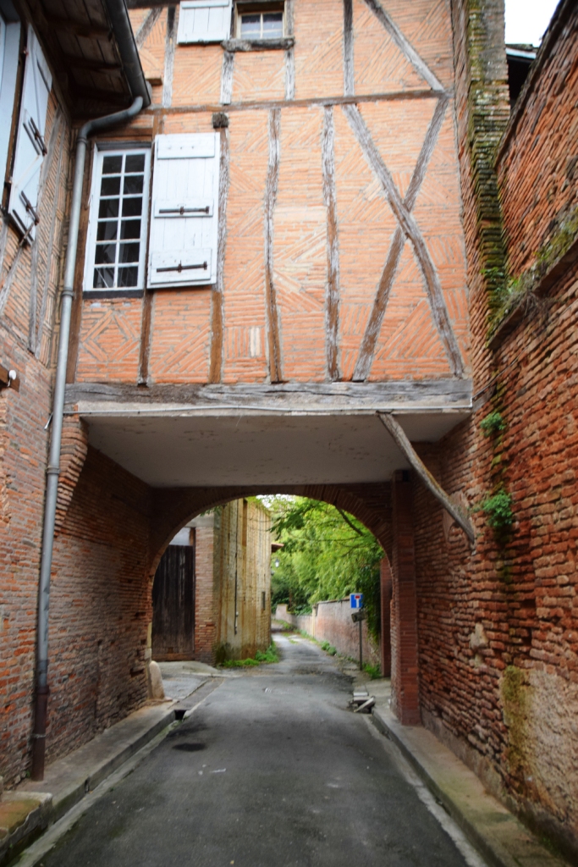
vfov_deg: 67.4
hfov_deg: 47.9
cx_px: 289
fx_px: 650
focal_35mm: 27
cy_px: 434
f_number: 4
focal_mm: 18
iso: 720
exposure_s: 1/60
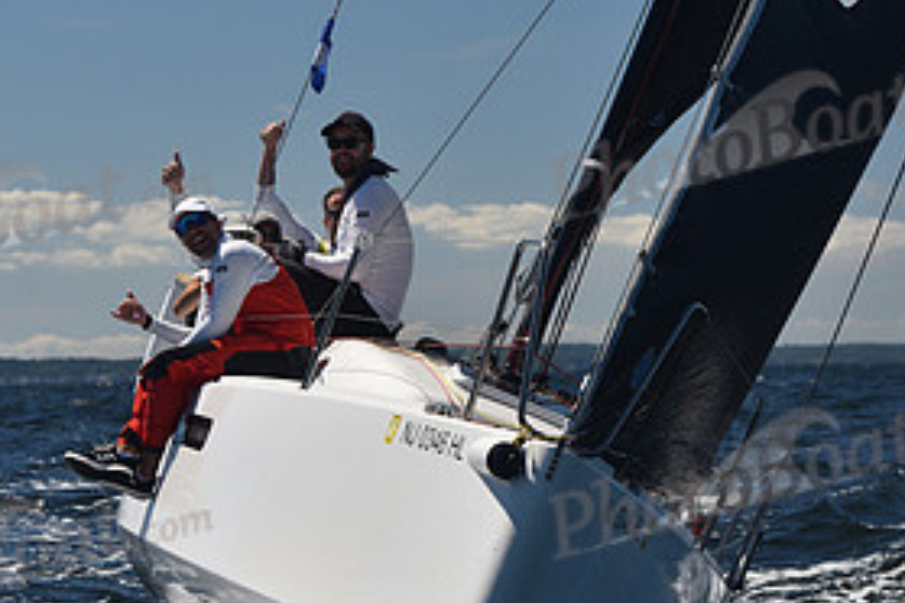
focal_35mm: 204
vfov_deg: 6.7
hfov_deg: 10.1
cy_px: 352
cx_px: 383
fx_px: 5128
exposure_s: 1/1000
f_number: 5.6
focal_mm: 98
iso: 200
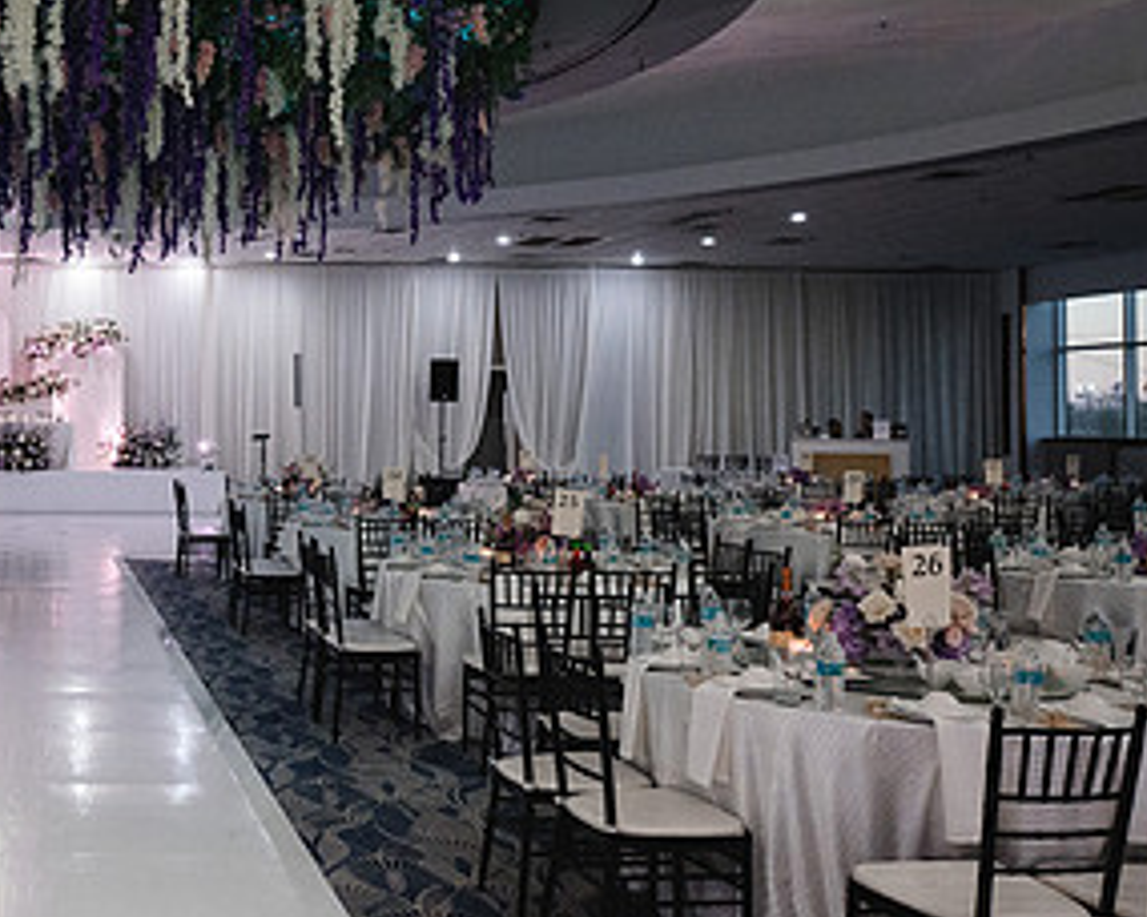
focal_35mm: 40
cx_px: 12
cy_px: 374
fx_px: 1358
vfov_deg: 37.2
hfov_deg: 40.4
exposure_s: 1/250
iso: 5000
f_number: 4
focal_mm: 20
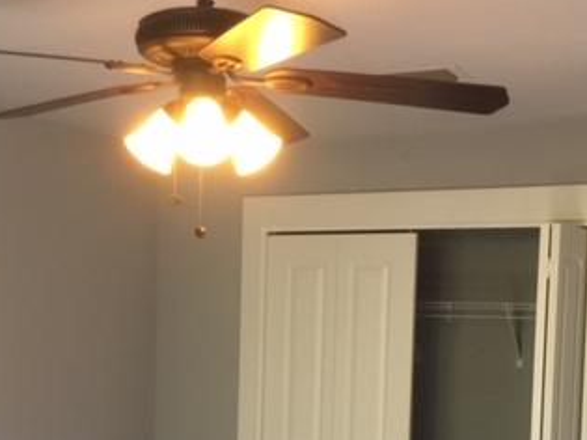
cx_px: 246
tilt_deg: -3.2
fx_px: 1000
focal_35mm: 59
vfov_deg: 24.1
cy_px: 403
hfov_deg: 32.6
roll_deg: -3.0
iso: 64
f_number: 2.2
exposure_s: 1/15
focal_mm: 4.15
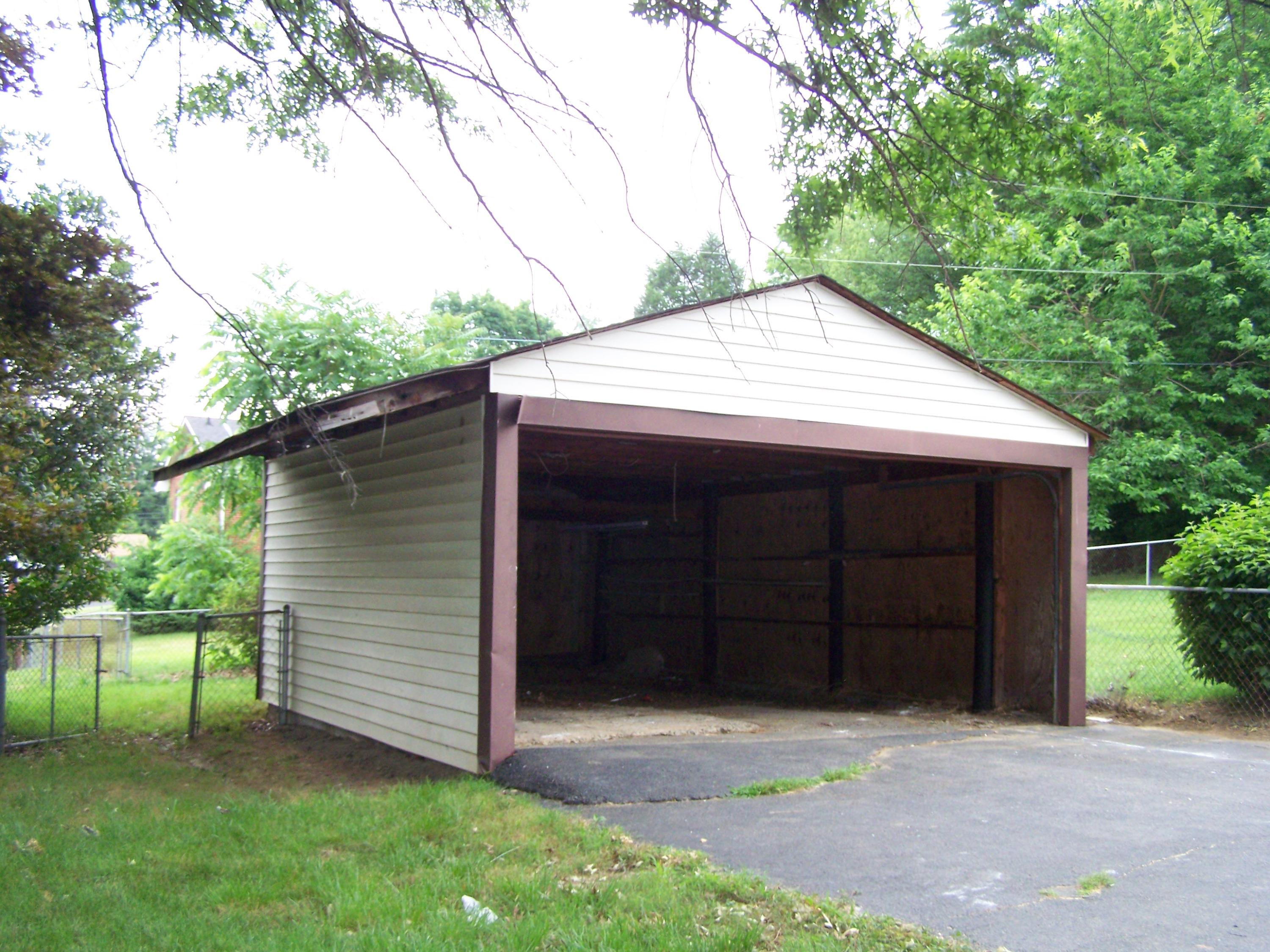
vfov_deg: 37.7
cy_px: 476
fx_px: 1394
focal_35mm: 38
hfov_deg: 49.0
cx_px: 635
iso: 160
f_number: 2.8
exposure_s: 1/160
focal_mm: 6.3
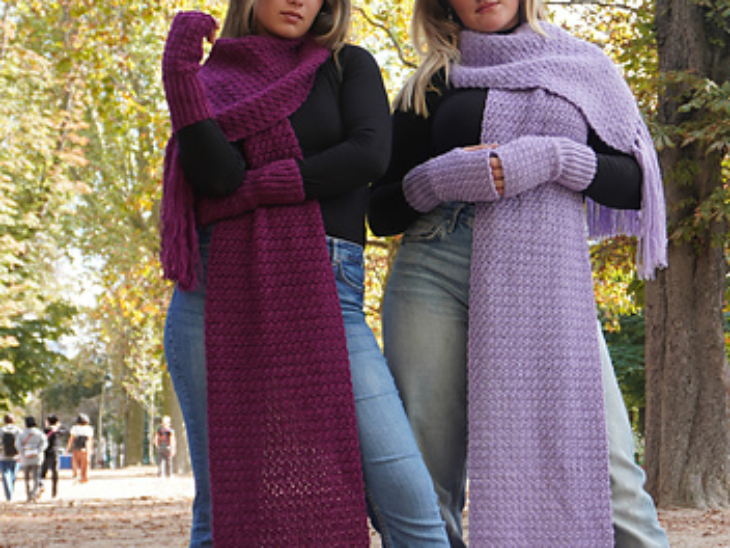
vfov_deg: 20.7
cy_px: 307
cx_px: 418
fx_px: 1495
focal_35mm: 71
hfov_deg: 27.4
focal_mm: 27
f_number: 5.6
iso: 100
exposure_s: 1/60
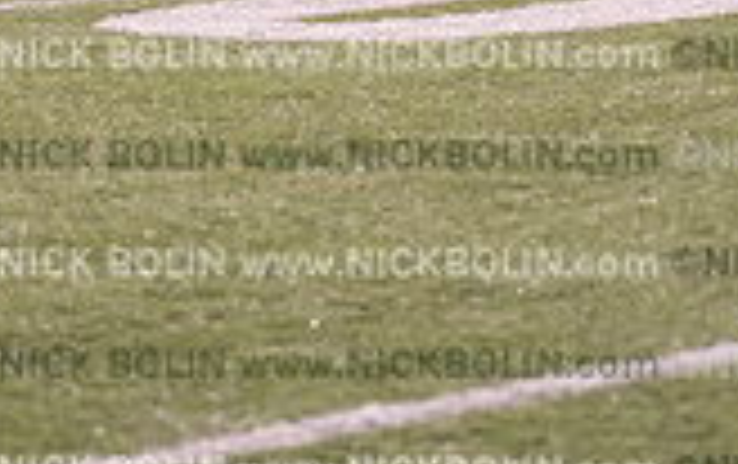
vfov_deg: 5.2
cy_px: -261
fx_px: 5075
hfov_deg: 8.3
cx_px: 310
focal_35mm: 252
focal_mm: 70
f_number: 4
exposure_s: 1/640
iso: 3200
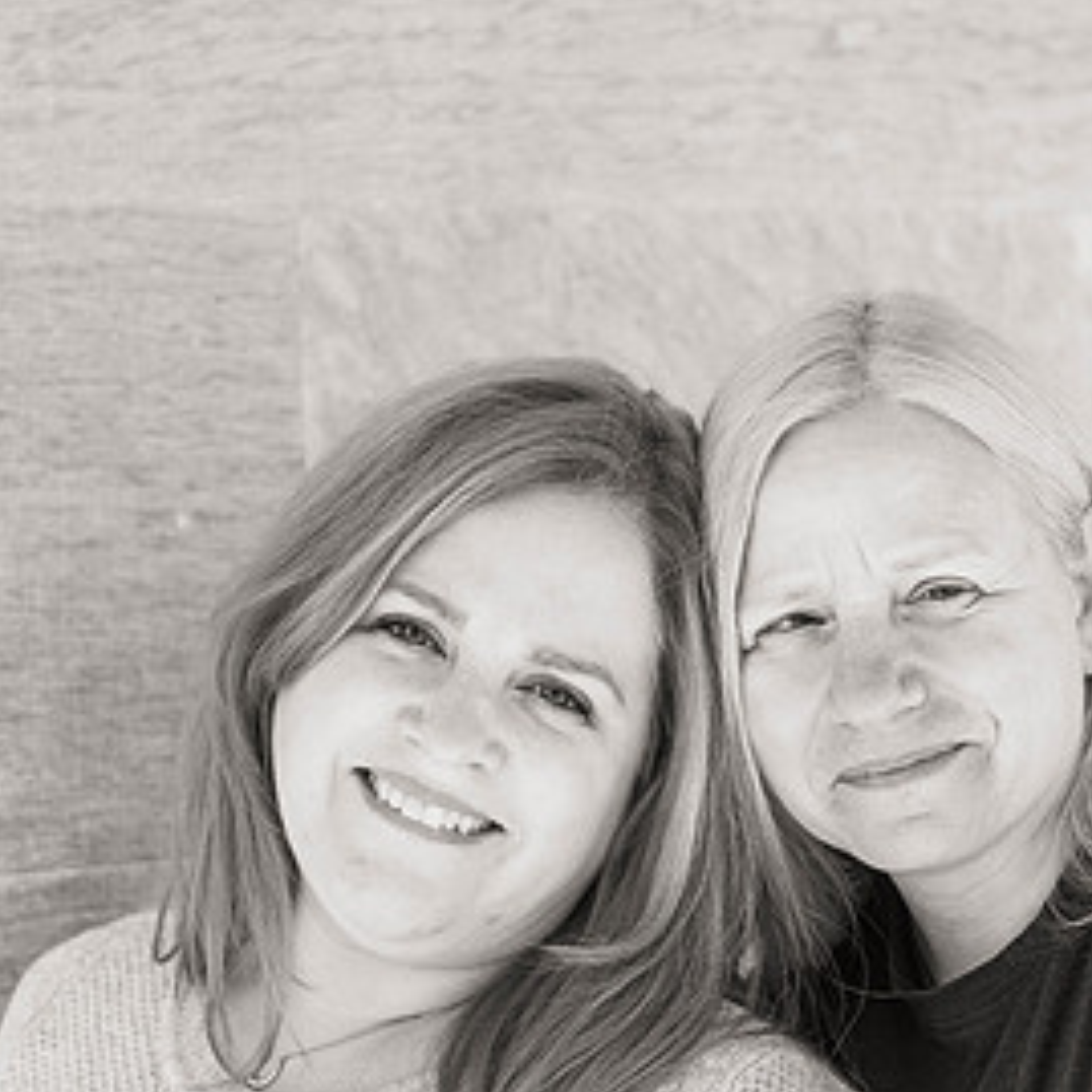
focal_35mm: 137
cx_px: 600
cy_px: 701
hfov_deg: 12.7
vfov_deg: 12.7
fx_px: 4890
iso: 400
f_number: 4
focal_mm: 70
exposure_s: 1/1250
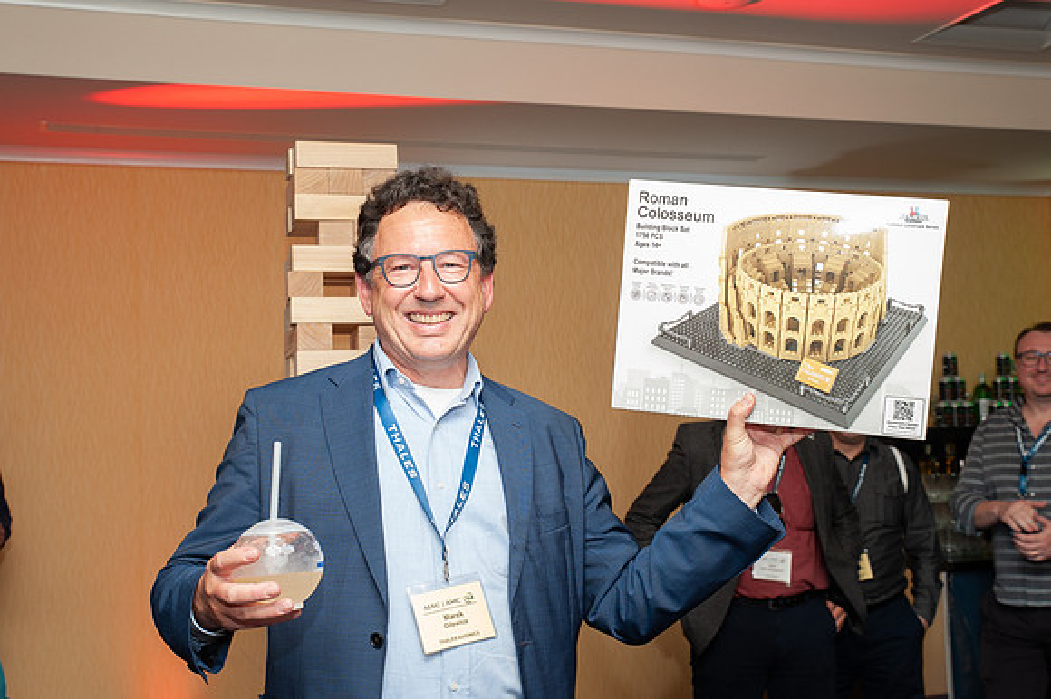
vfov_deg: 27.6
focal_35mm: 49
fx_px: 1421
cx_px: 549
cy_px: 343
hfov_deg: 40.6
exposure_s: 1/160
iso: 640
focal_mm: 42
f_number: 7.1
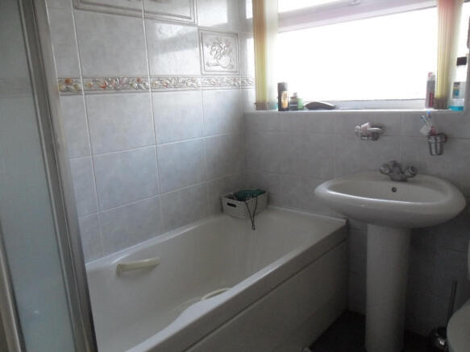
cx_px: 235
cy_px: 176
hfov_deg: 65.3
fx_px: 367
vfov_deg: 51.3
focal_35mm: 27
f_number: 3.5
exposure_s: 1/30
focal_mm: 4.9
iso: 200
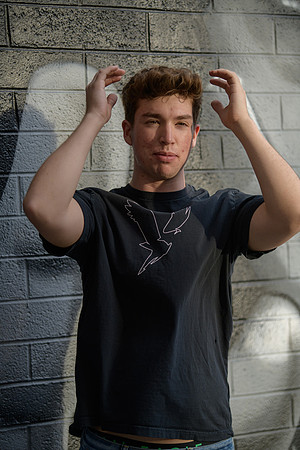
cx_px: 150
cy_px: 225
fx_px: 1400
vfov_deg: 18.3
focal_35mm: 112
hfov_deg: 12.2
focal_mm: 112
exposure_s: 1/1250
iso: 250
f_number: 2.8
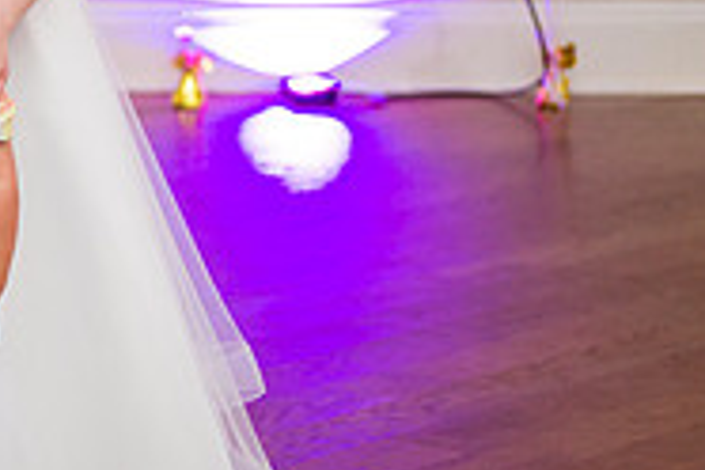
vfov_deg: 8.8
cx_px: -269
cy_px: 11
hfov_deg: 12.7
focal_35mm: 156
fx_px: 3055
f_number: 3.2
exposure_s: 1/200
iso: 1250
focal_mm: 50
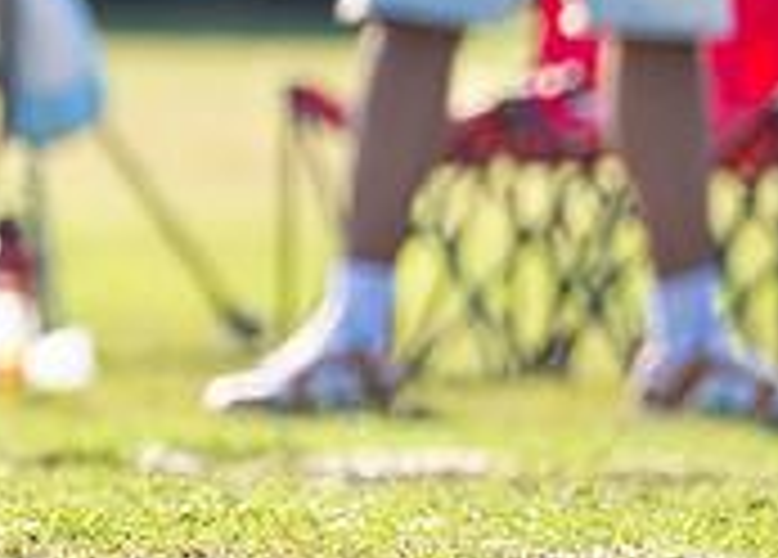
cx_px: -596
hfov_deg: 1.4
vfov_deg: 1.0
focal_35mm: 1471
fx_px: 32541
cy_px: -158
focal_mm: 200
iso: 250
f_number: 2.8
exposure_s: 1/2500
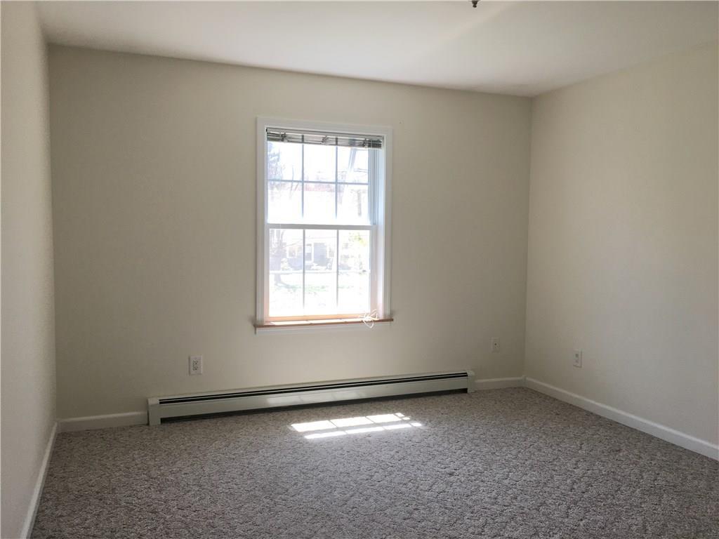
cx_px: 360
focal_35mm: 29
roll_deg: -0.4
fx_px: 602
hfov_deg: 61.7
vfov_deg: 48.2
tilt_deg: -4.3
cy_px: 270
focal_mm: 4.15
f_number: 2.2
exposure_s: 1/100
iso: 32
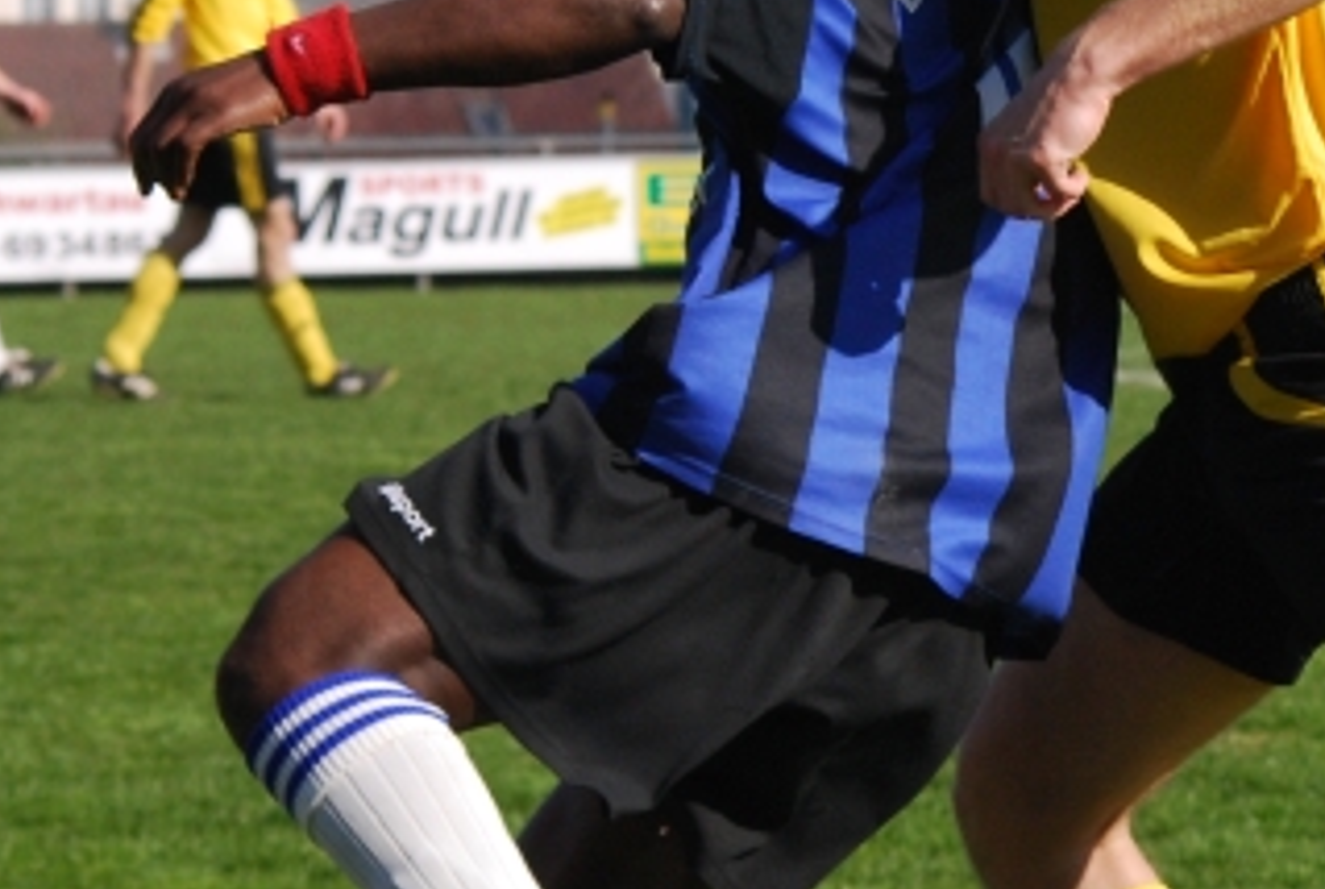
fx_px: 9698
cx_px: 1121
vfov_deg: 5.2
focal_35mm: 263
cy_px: 241
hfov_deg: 7.8
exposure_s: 1/1000
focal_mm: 70
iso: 400
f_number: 7.1
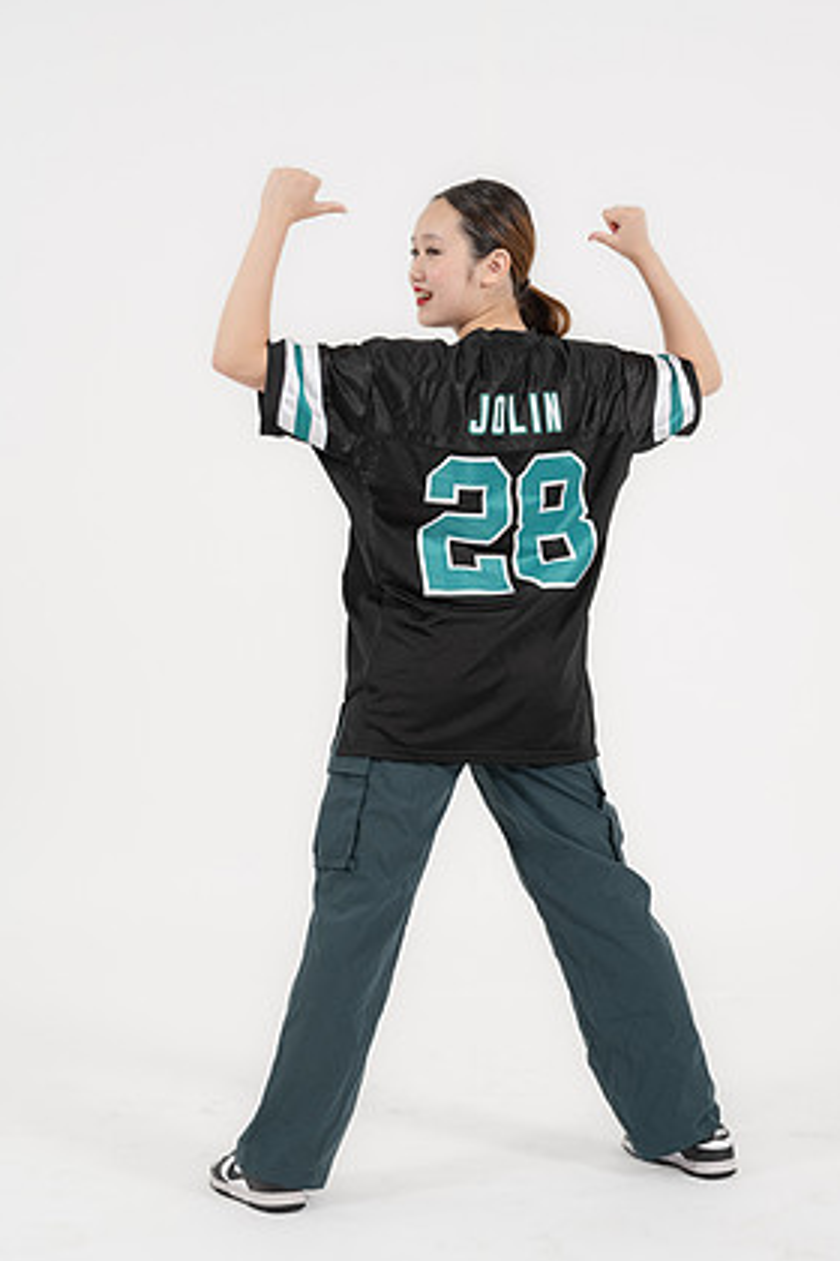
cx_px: 447
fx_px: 2135
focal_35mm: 61
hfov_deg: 22.3
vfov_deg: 32.9
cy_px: 640
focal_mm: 57
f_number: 8
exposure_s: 1/125
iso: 320
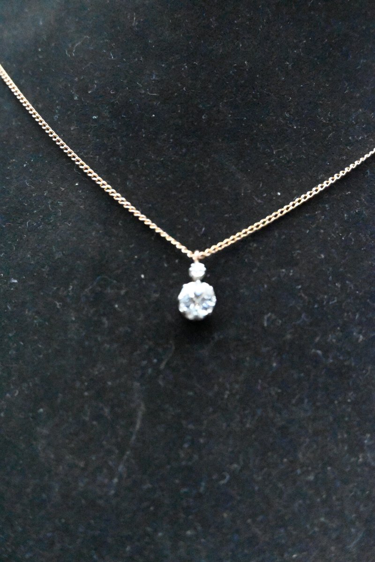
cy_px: 281
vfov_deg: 38.9
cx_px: 188
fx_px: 797
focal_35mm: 51
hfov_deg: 26.5
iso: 45600
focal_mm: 34
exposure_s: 1/4000
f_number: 6.3
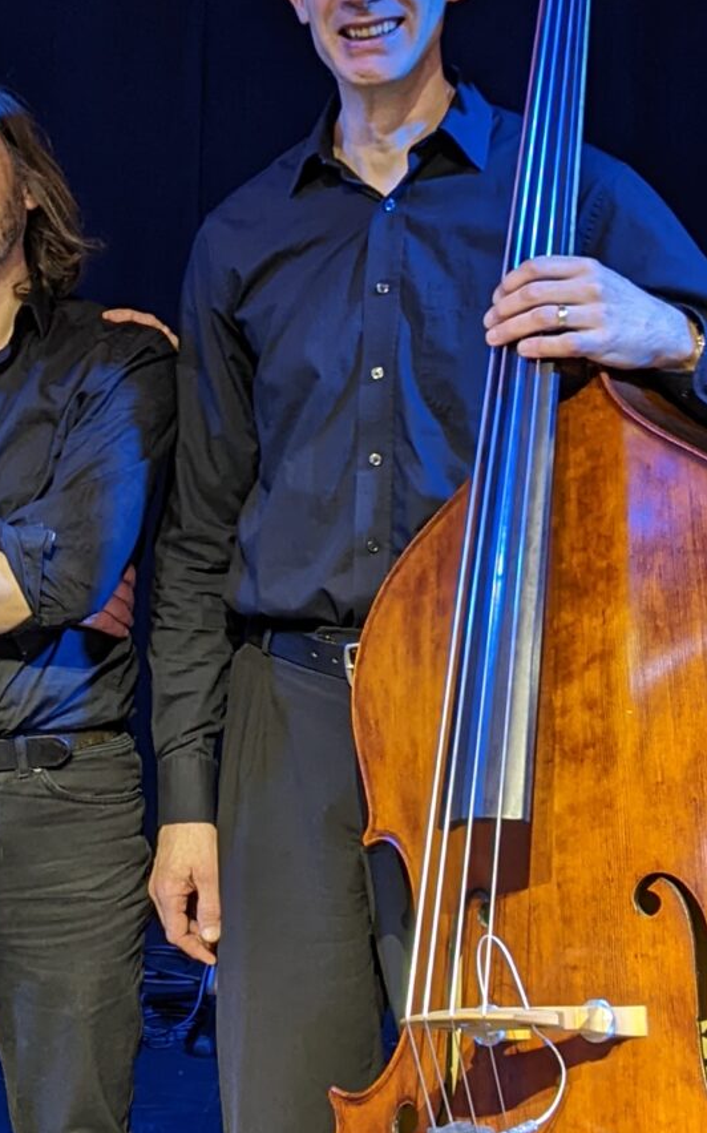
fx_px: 2653
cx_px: 7
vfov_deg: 24.1
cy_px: 505
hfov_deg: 14.9
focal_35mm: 86
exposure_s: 1/25
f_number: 1.8
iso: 135
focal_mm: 4.44
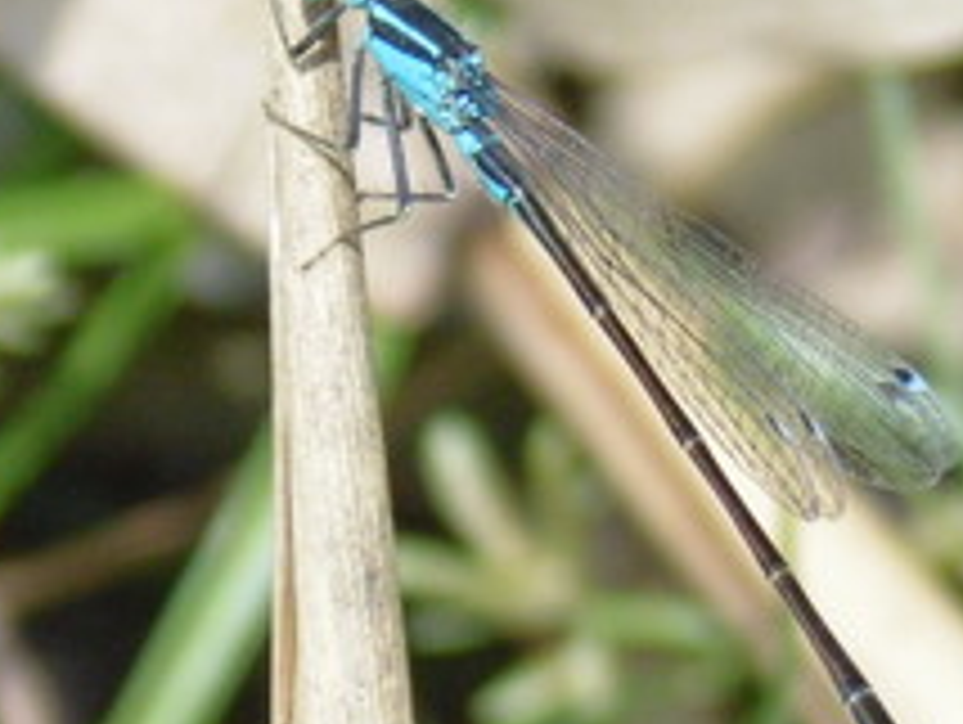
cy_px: 639
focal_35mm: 518
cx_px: 556
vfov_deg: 2.9
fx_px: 14427
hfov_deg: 3.8
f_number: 5
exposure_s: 1/400
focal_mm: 23.8
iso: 100
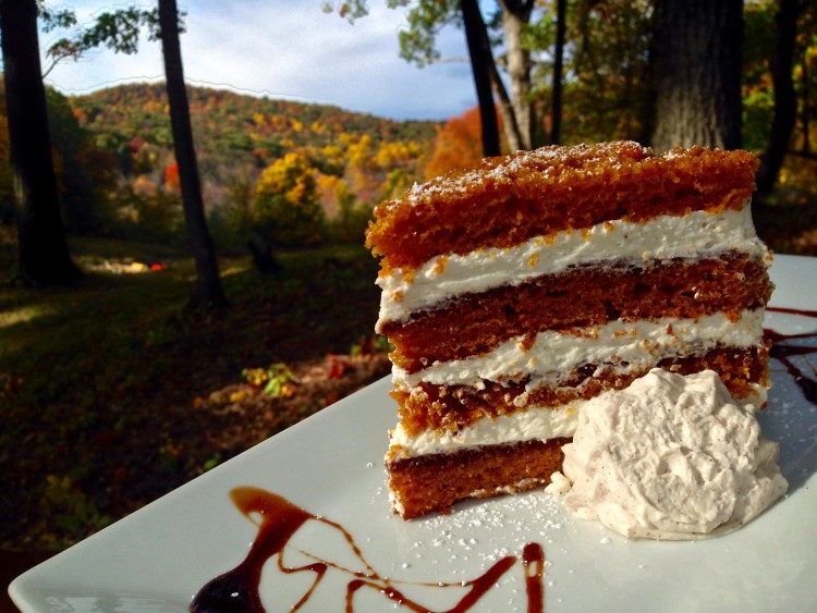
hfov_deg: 55.3
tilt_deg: -12.5
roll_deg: -1.4
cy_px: 306
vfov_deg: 43.0
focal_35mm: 33
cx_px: 408
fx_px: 779
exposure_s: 1/1290
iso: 50
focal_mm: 4.12
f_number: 2.4
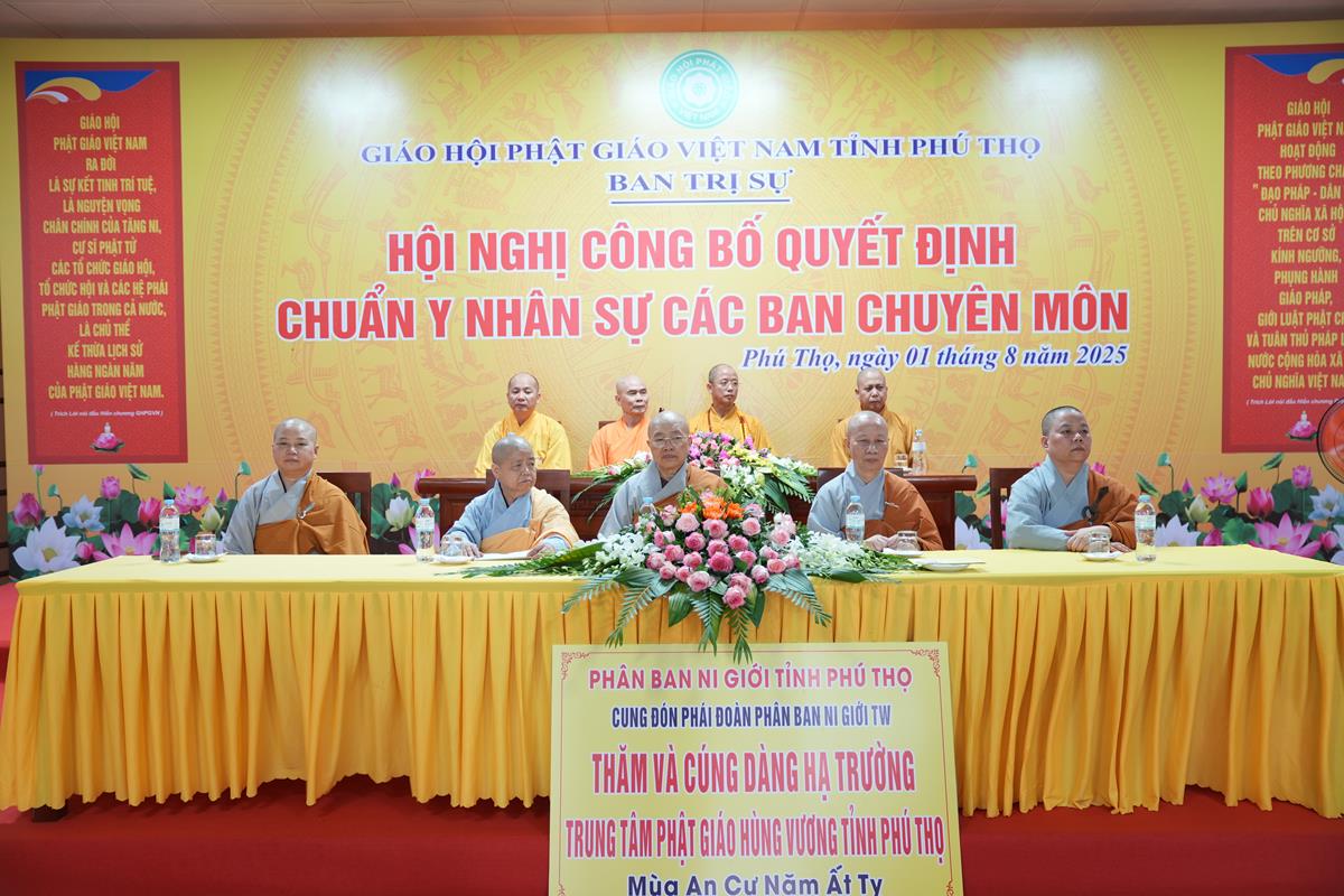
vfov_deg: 42.3
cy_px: 448
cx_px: 672
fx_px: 1157
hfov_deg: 60.3
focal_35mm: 31
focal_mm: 31
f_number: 2.8
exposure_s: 1/40
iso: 640
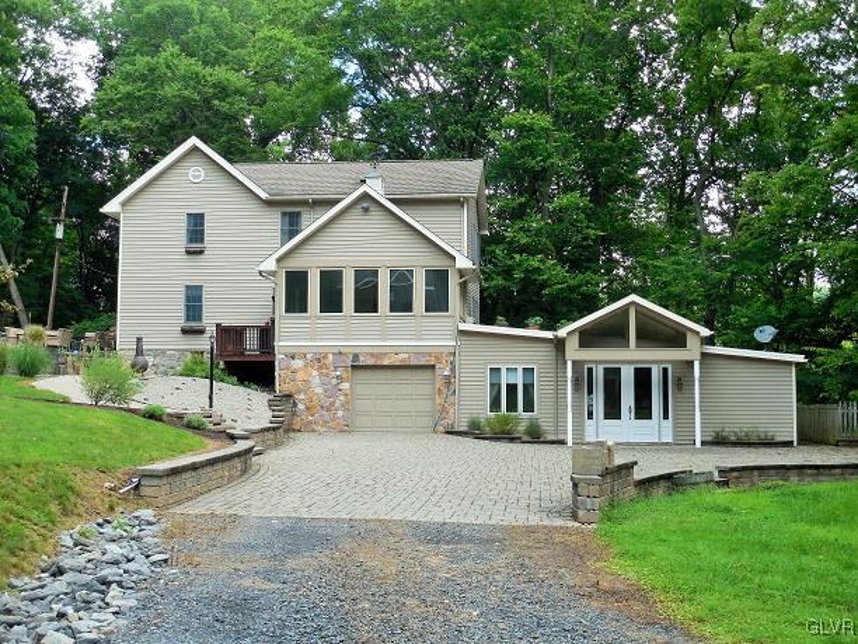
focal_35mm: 43
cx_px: 429
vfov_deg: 33.6
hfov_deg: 43.9
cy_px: 322
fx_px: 1066
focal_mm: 7.8
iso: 125
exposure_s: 1/200
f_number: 3.9
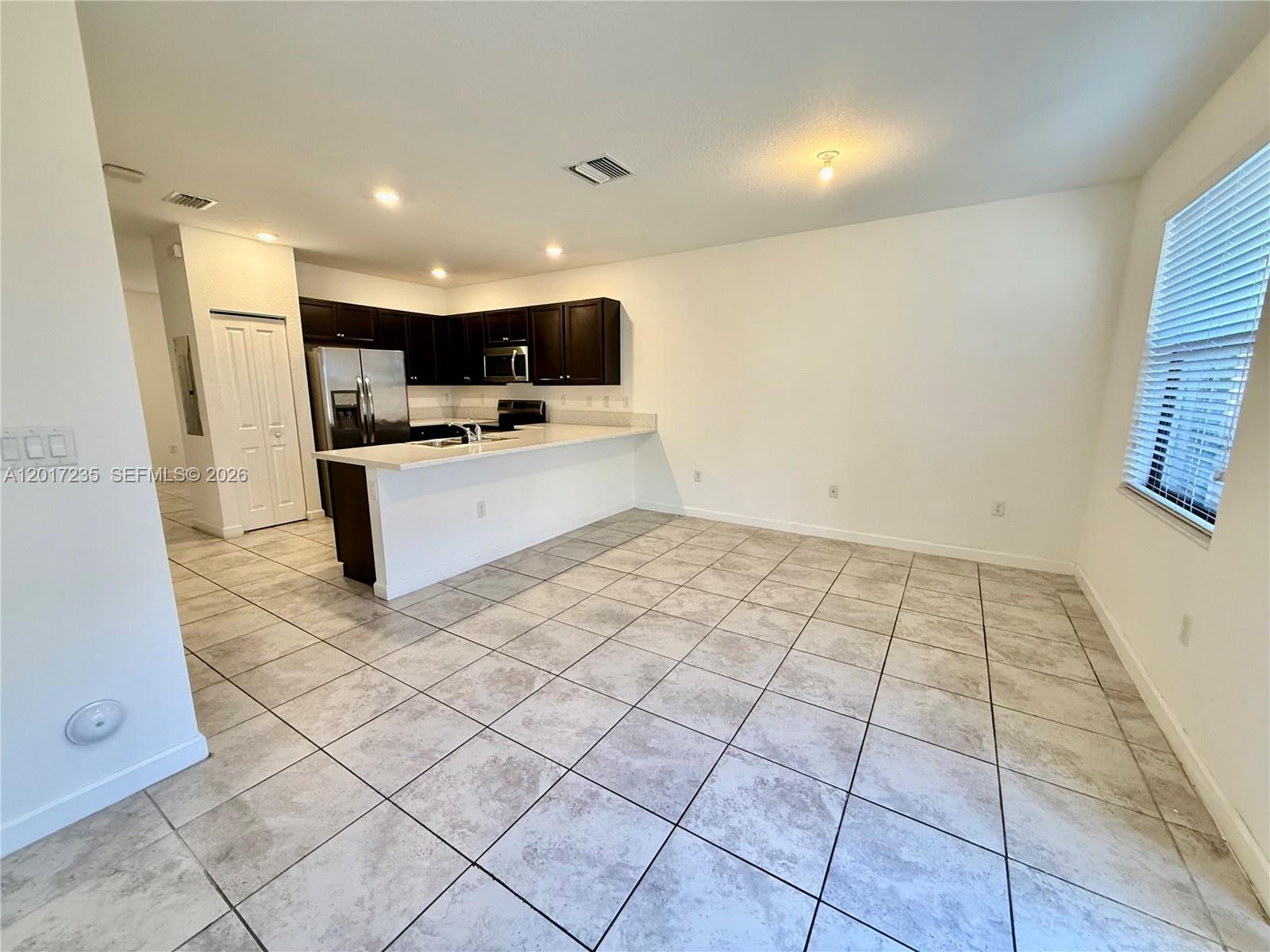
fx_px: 514
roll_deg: -0.1
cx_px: 635
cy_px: 476
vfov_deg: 85.7
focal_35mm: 14
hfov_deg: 102.1
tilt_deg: -8.5
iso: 320
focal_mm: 2.22
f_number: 2.2
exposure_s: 1/60
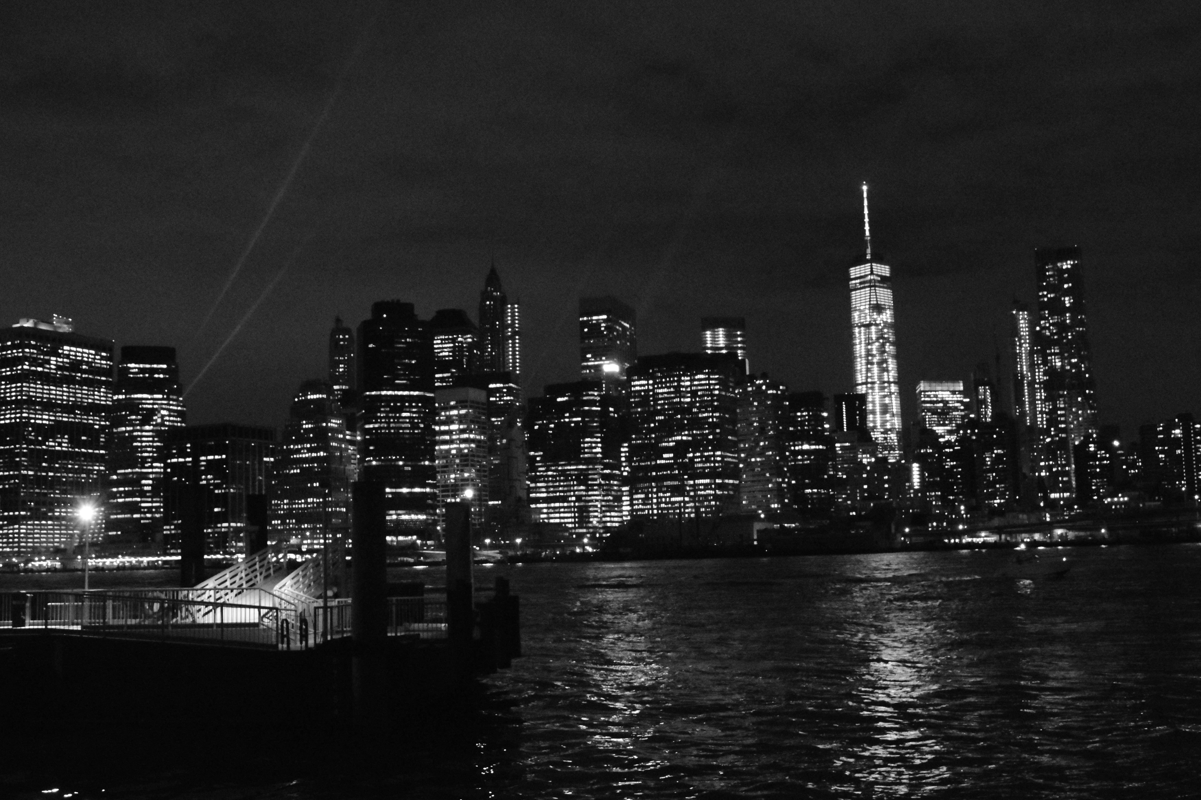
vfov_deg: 35.0
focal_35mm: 38
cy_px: 426
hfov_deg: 50.7
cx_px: 598
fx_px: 1268
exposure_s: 1/30
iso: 12800
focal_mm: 22
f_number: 5.6
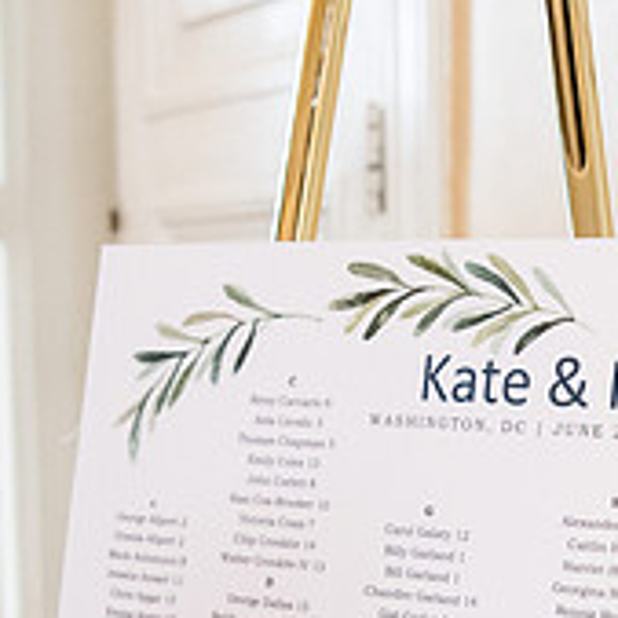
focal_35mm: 95
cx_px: 480
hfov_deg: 18.2
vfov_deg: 18.1
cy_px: 494
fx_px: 1919
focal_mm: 28
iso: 1000
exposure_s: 1/160
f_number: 2.8
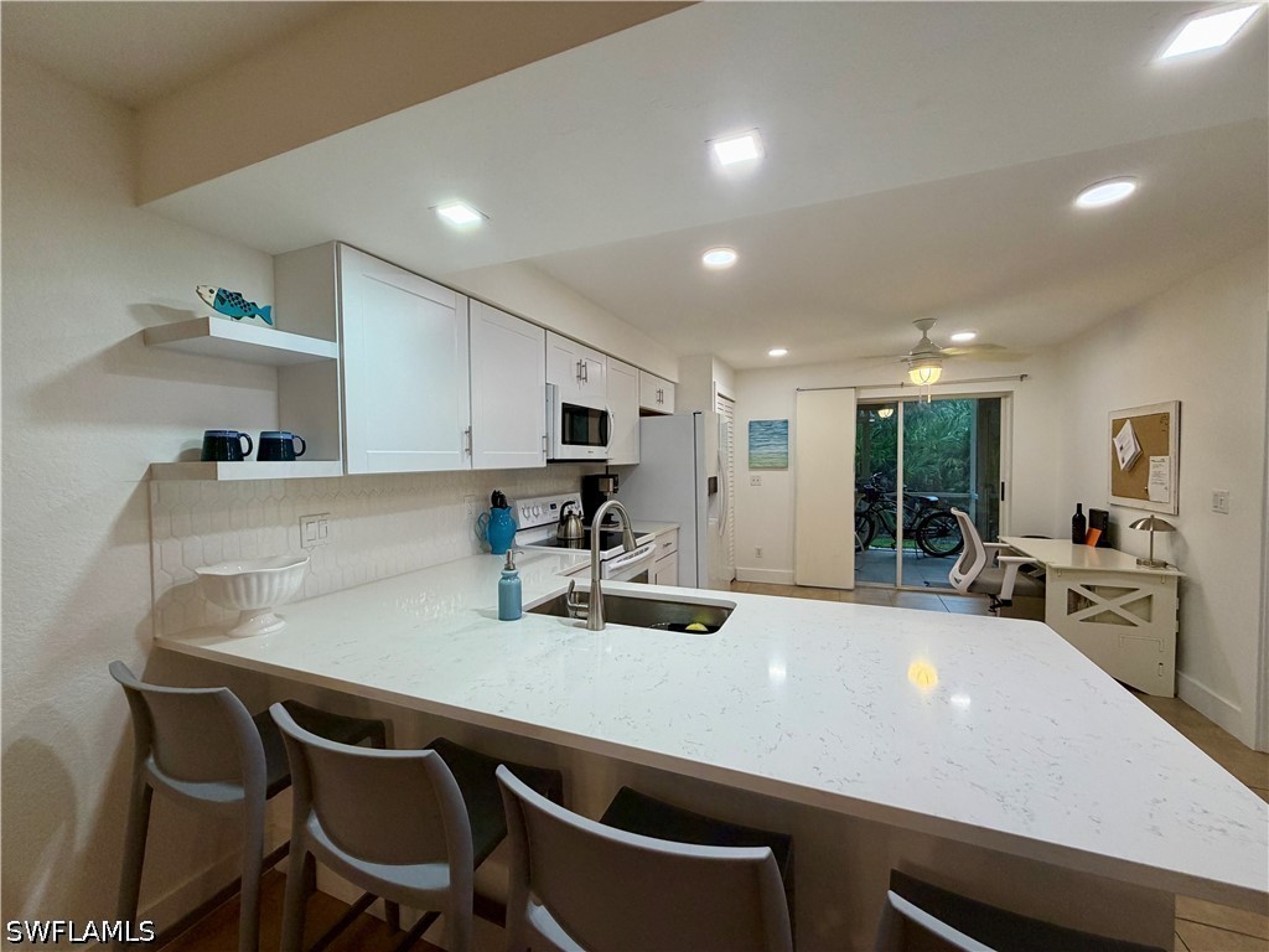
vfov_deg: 85.7
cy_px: 476
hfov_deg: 102.1
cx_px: 634
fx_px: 513
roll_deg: +0.5
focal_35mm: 14
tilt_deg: -2.7
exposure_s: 1/120
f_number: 2.2
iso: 160
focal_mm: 2.22
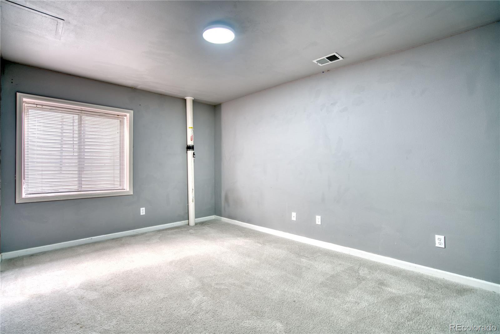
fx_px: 222
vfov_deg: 73.8
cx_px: 250
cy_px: 167
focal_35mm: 16
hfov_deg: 96.7
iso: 500
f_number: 4
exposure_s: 1/20
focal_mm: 16
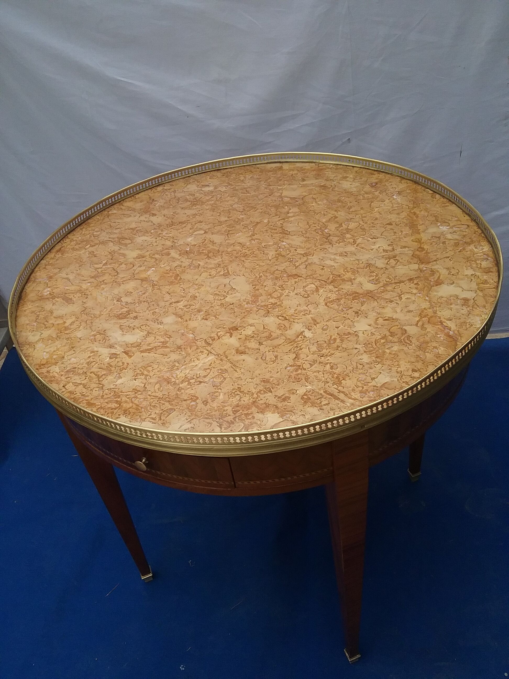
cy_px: 340
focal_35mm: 31
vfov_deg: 58.4
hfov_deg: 45.4
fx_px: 608
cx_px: 254
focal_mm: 3.3
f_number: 2.2
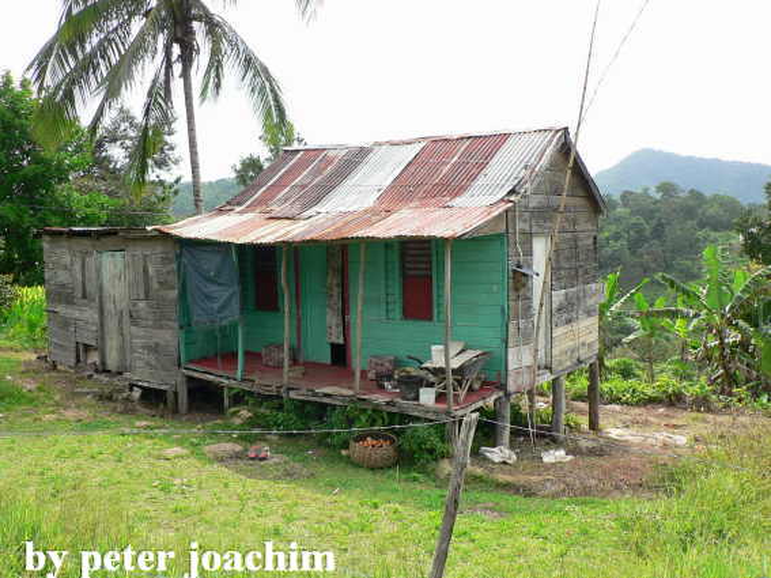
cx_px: 386
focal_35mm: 35
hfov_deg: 52.6
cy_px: 289
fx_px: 779
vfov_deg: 40.7
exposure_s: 1/160
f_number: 4
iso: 64
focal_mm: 6
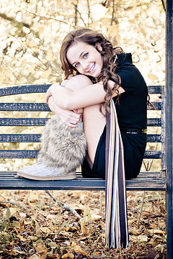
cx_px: 85
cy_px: 126
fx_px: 944
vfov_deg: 15.6
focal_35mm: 131
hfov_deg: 10.5
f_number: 2.8
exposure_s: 1/100
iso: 200
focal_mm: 70
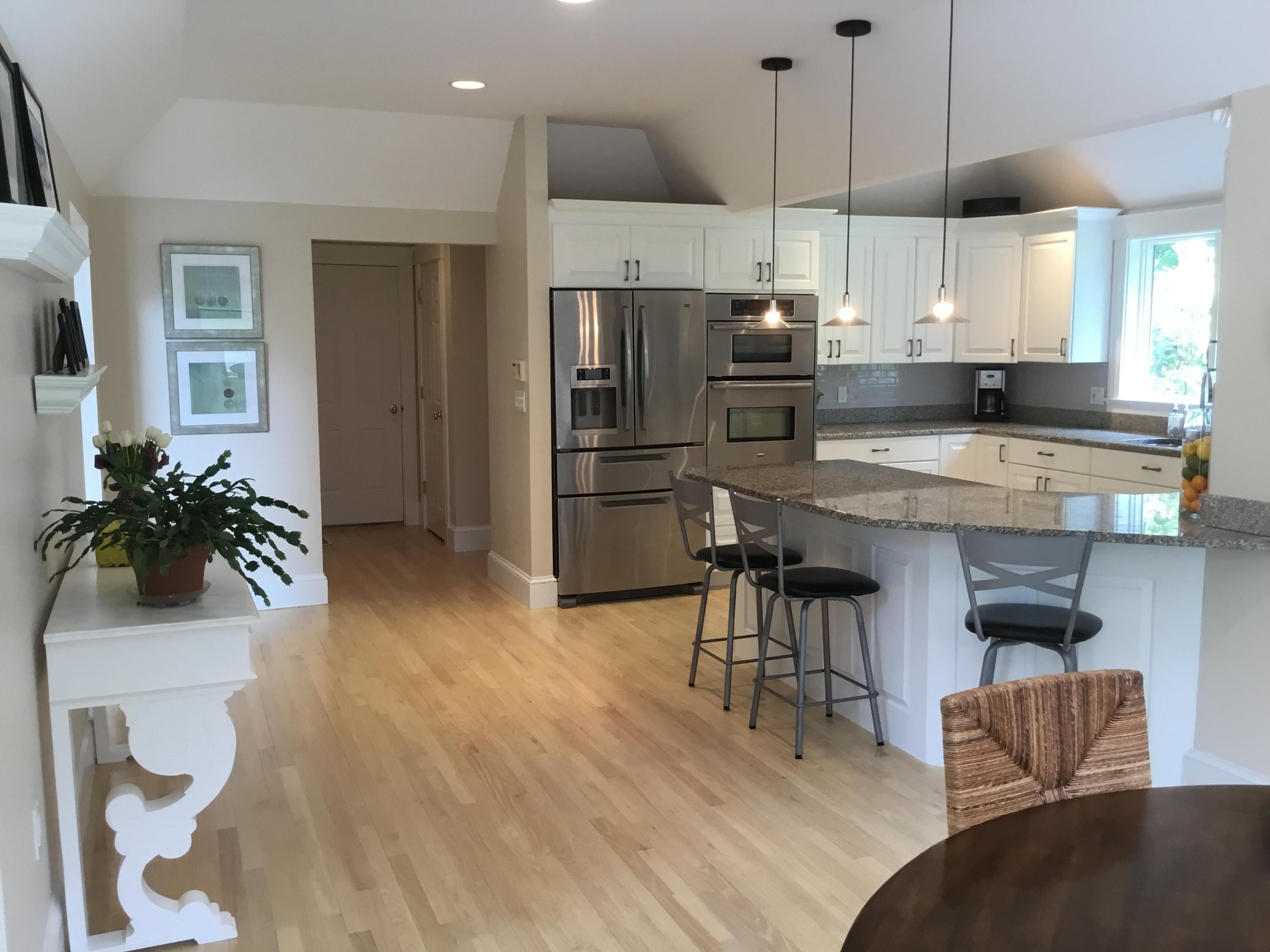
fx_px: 1137
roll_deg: +0.9
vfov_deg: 45.4
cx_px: 635
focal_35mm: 31
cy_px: 476
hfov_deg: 58.4
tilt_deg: -7.7
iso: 50
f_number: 2.4
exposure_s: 1/30
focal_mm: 3.3
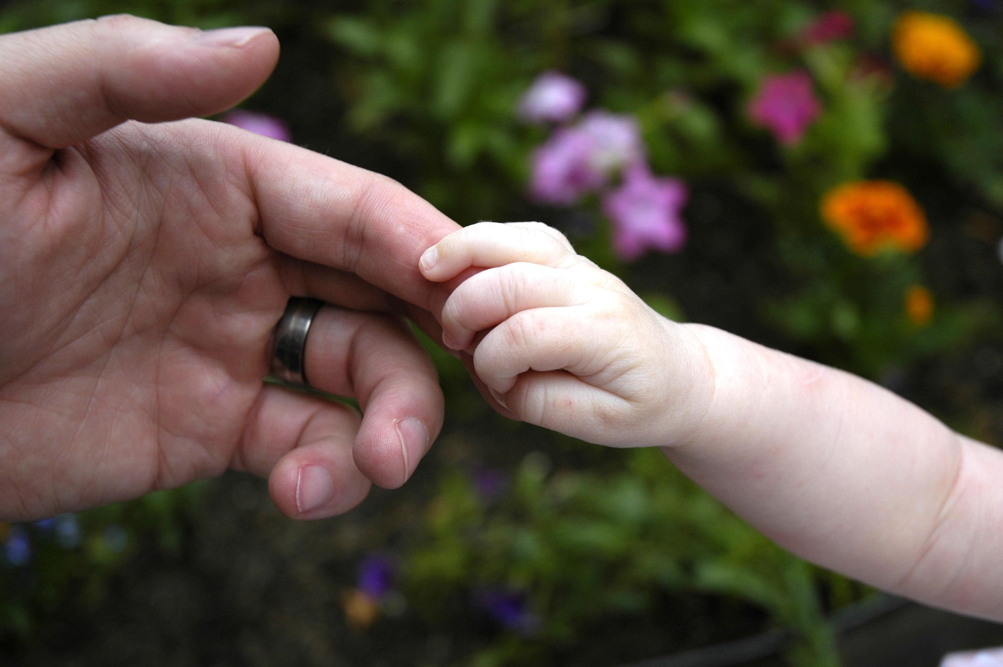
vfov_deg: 19.7
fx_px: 1921
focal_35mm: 69
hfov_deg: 29.3
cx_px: 502
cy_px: 334
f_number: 4.5
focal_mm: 46
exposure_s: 1/200
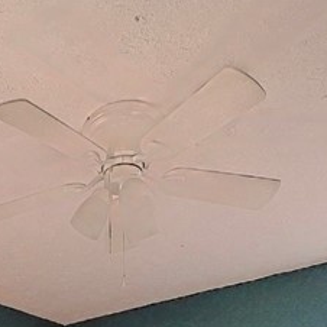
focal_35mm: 52
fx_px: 556
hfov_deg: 31.4
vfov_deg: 24.9
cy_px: 495
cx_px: 38
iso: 80
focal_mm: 2.2
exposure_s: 1/60.2
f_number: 1.9
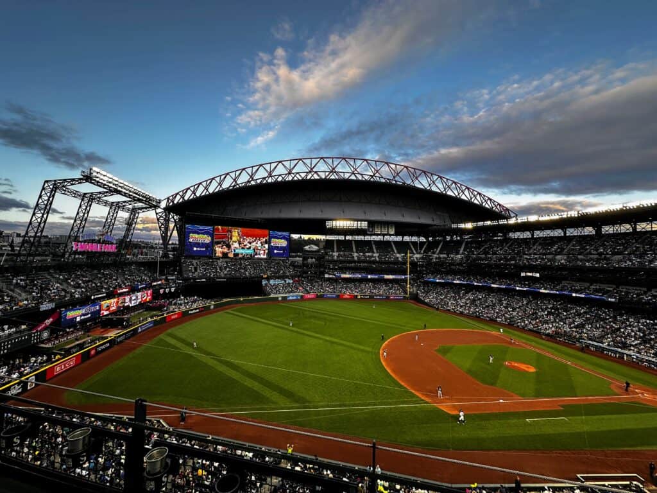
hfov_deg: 102.1
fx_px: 266
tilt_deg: +2.0
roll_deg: -1.6
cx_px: 328
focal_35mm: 14
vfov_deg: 85.7
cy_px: 246
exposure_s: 1/153
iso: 40
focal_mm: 2.22
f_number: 2.2
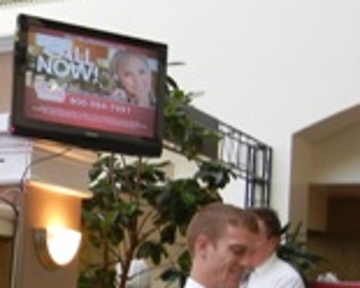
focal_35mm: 98
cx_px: -105
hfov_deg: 18.3
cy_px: 251
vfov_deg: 15.5
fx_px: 1044
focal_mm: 5.4
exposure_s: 1/41.3
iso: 160
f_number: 3.5
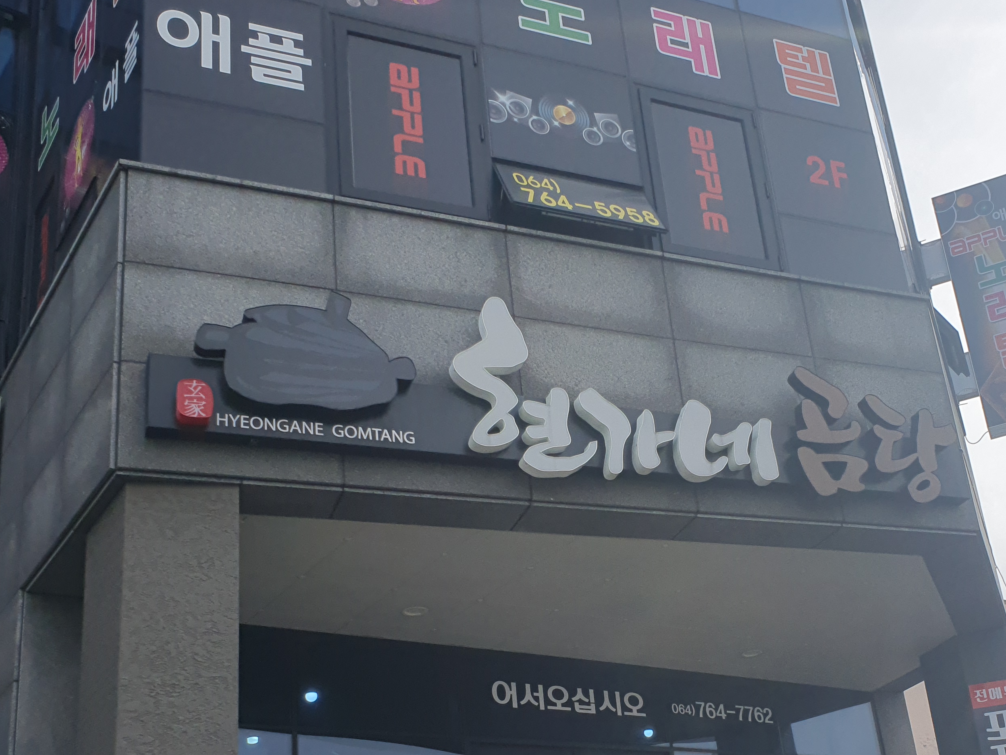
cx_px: 659
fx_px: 1221
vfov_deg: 33.6
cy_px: 568
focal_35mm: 42
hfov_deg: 44.2
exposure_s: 1/2387
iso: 50
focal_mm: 4.32
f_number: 2.4
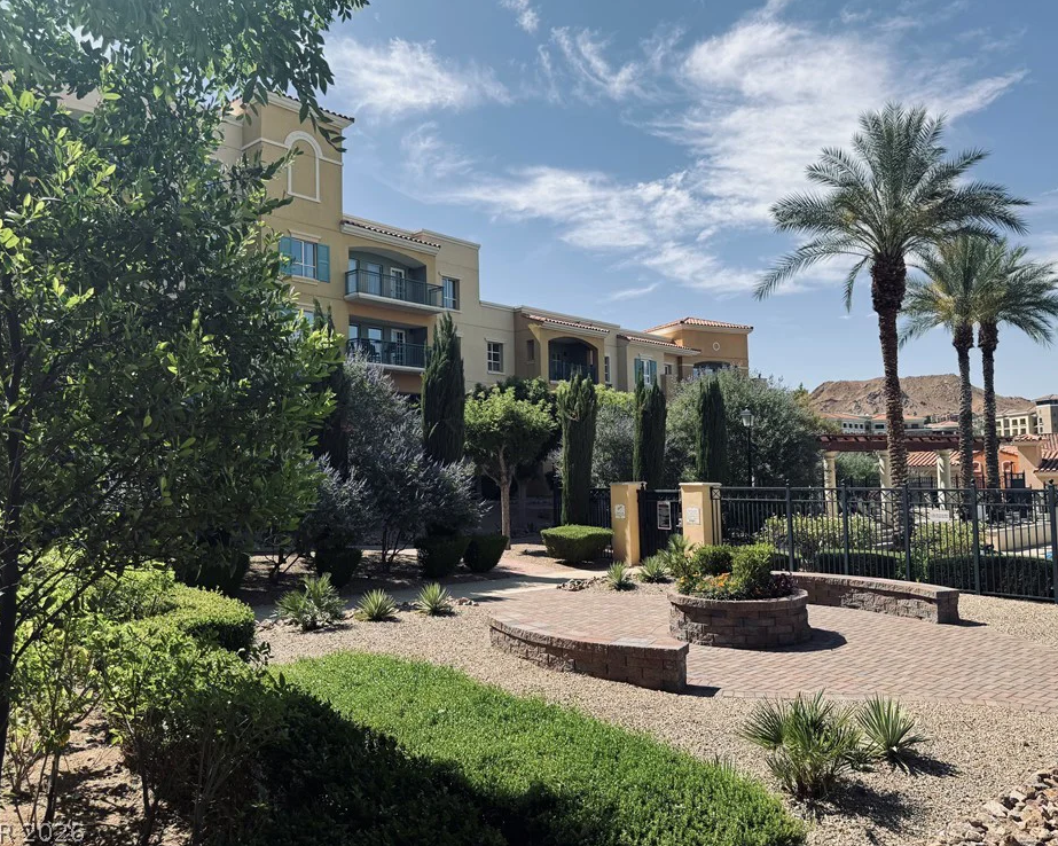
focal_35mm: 26
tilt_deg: +3.8
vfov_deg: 54.9
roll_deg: +1.2
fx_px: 814
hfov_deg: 66.0
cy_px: 412
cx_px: 547
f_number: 1.78
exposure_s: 1/3597
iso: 80
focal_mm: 6.76
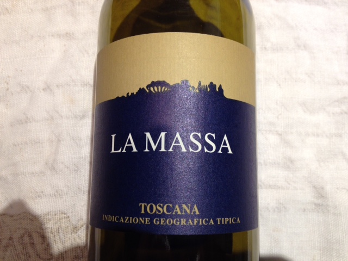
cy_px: 130
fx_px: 352
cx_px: 174
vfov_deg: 40.7
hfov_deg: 52.6
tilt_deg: -81.6
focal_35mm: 35
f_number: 2.4
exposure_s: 1/20
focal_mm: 4.28
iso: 80
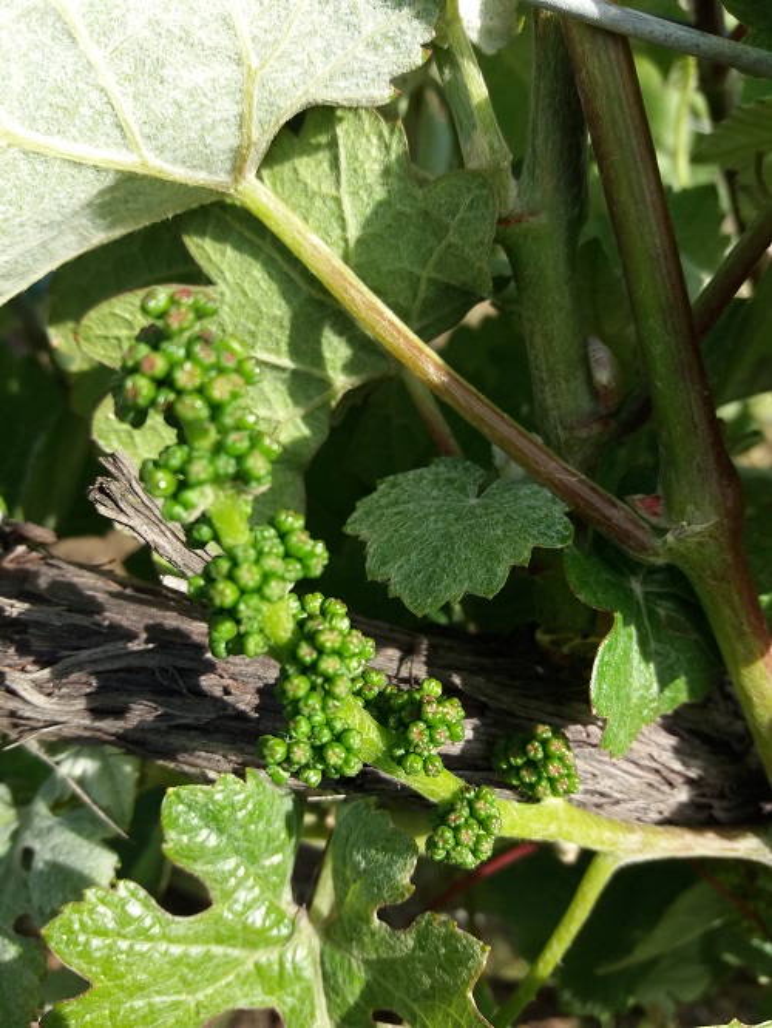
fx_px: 832
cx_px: 386
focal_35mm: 28
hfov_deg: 49.8
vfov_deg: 63.4
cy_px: 514
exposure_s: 1/616
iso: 64
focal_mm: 3.7
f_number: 1.9
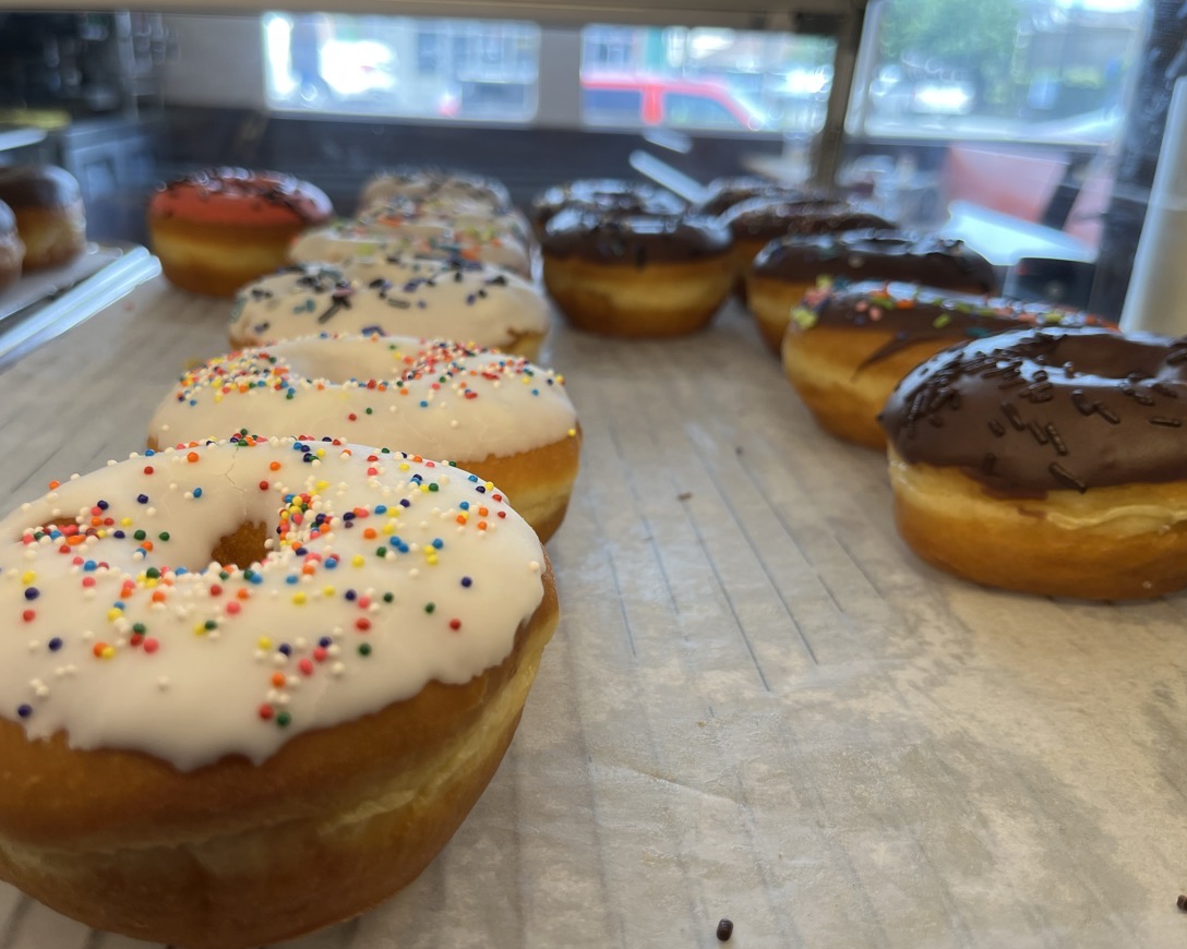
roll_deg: -2.5
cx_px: 559
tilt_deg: -22.7
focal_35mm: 28
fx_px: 983
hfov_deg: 62.2
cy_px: 470
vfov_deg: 51.5
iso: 40
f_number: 1.6
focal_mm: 5.1
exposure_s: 1/164
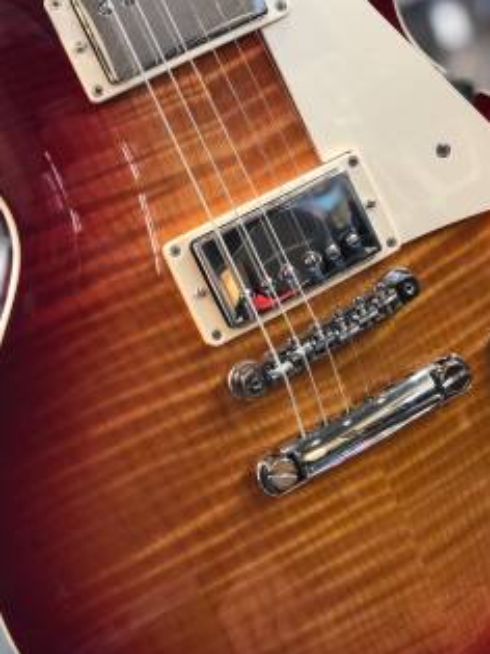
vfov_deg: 29.3
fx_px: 1247
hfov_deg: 22.2
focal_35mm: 66
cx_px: 243
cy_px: 247
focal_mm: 6
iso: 125
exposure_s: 1/30
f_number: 2.4
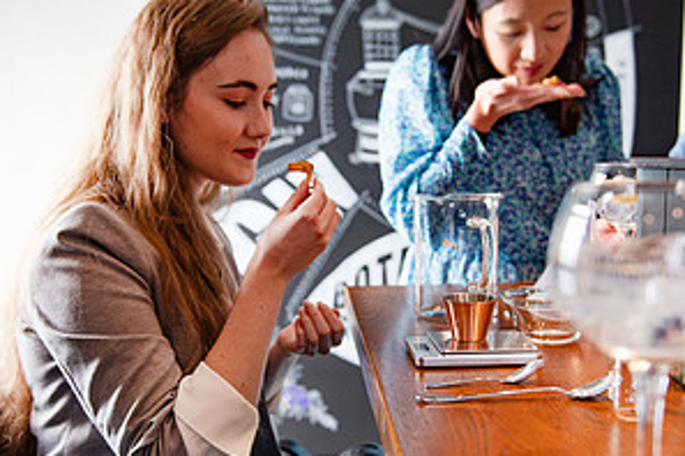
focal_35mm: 91
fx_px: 1731
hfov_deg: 22.4
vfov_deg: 15.0
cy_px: 286
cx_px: 341
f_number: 2.8
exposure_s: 1/250
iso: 320
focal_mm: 60
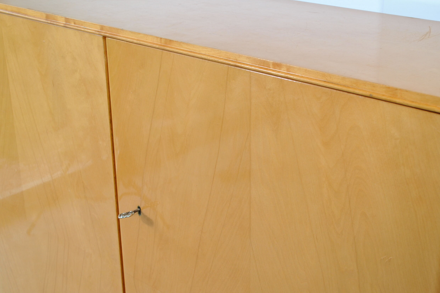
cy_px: 167
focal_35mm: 56
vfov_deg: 24.2
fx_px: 684
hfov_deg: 35.5
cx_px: 269
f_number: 4.5
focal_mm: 24
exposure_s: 1/40
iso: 200
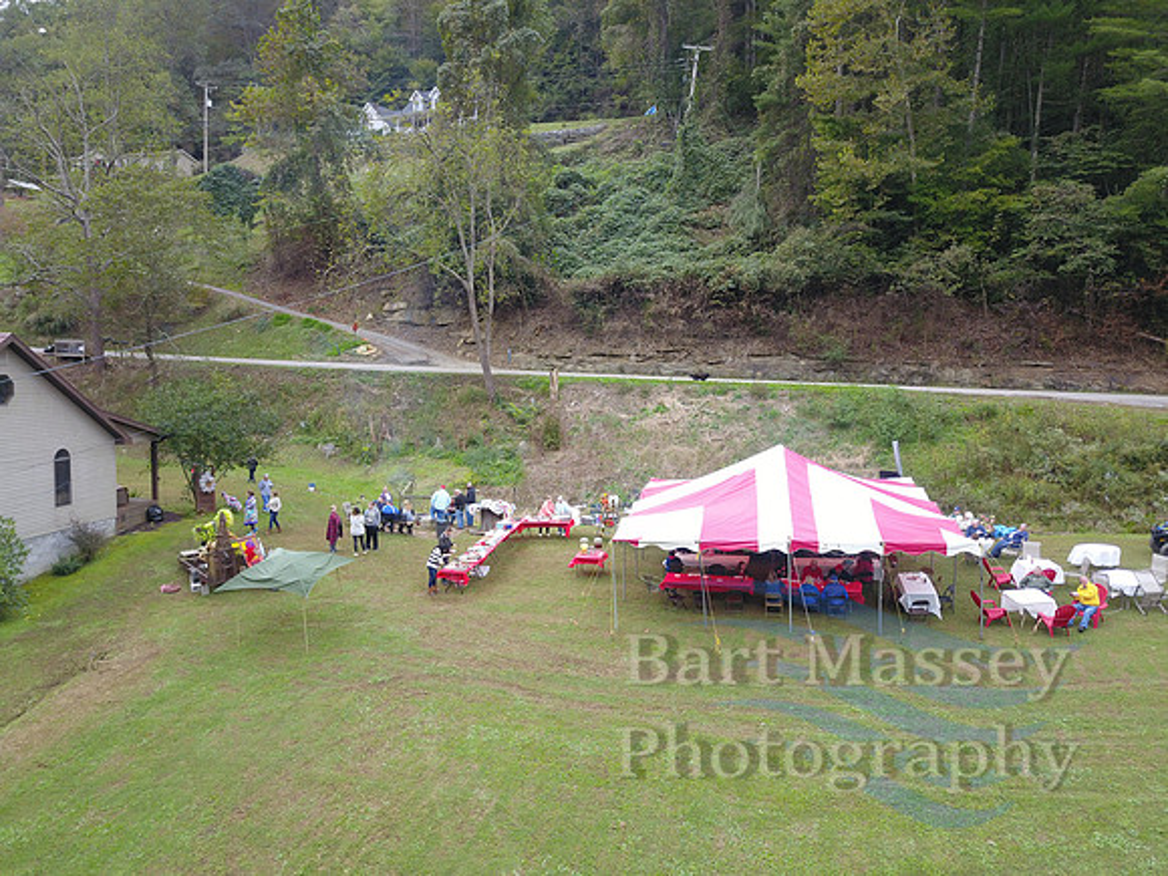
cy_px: 438
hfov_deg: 67.3
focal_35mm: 26
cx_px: 584
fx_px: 877
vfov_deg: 53.1
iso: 100
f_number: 2.2
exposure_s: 1/137
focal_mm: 4.7
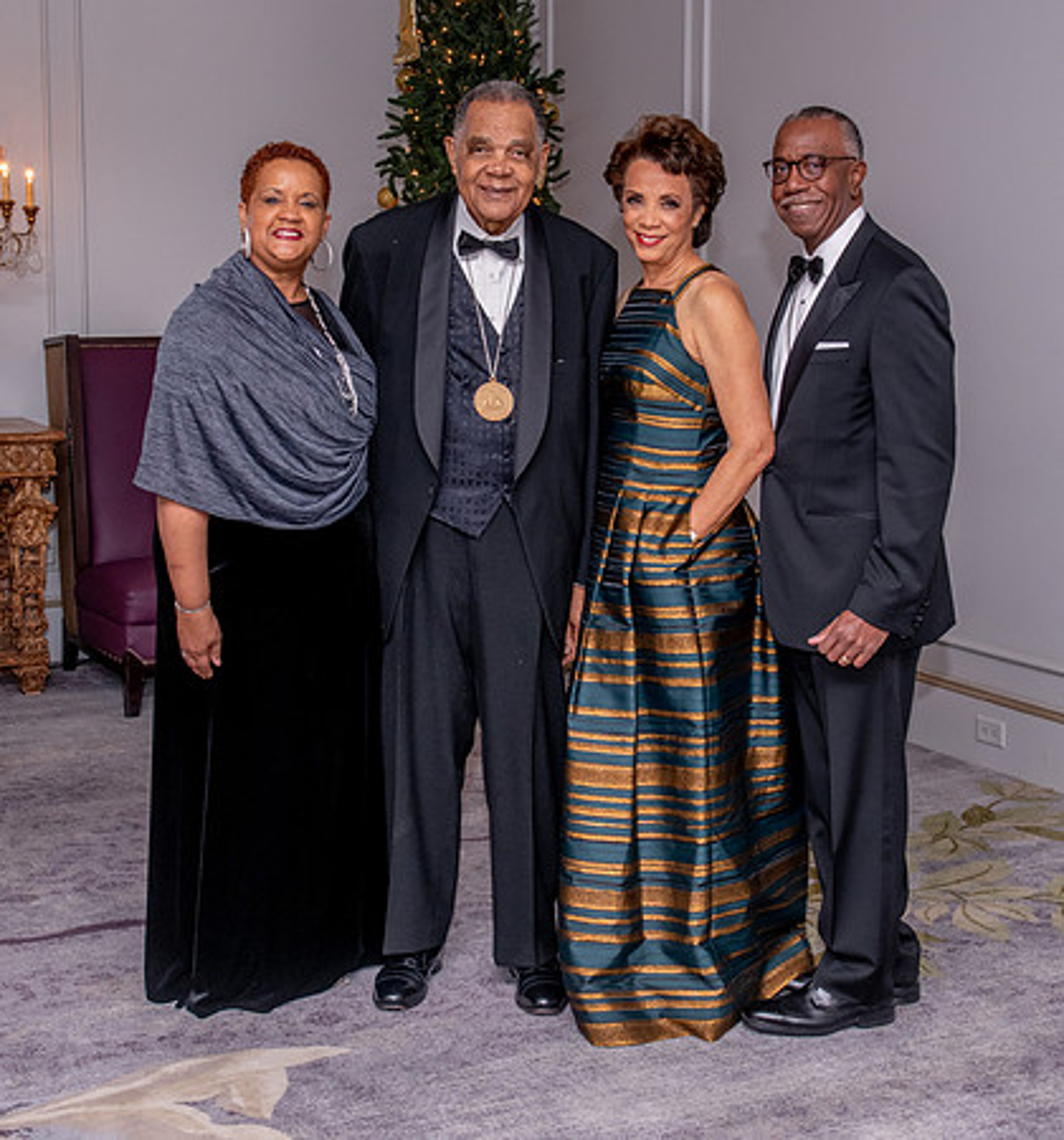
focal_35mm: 55
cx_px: 526
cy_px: 520
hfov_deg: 29.8
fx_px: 1998
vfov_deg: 31.8
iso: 500
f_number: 6.3
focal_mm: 32
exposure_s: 1/80
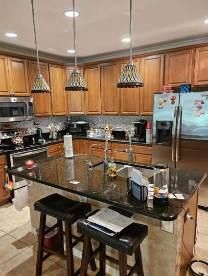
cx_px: 107
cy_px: 153
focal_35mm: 26
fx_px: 208
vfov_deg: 67.1
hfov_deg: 53.1
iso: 640
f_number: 1.8
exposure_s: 1/40
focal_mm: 5.4
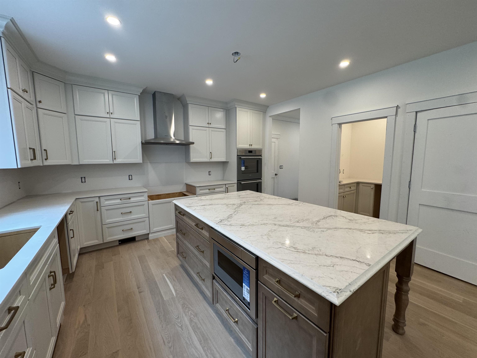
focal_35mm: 14
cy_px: 179
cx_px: 238
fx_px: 193
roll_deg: -0.2
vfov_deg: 85.7
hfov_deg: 102.1
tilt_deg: -6.1
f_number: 2.2
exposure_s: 1/120
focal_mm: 2.22
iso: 160
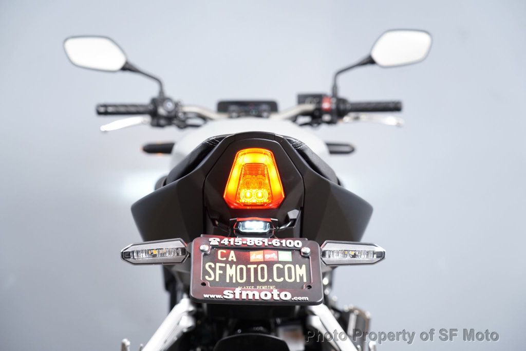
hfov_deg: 28.8
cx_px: 263
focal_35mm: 70
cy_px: 176
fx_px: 1023
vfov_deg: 19.5
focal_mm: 70
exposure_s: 1/100
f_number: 4
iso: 1600
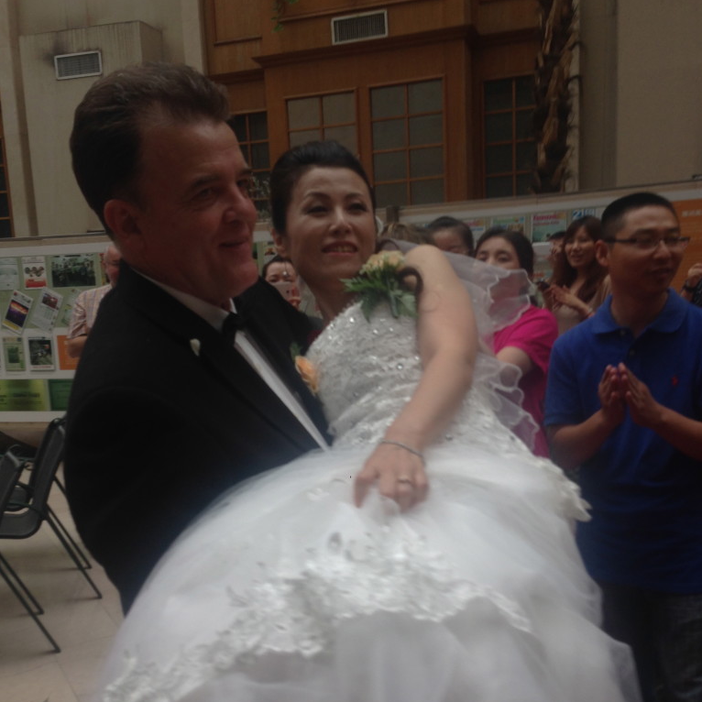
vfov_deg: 42.8
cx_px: 351
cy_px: 392
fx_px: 895
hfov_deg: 42.8
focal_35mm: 39
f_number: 2.4
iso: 50
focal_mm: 4.12
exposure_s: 1/173
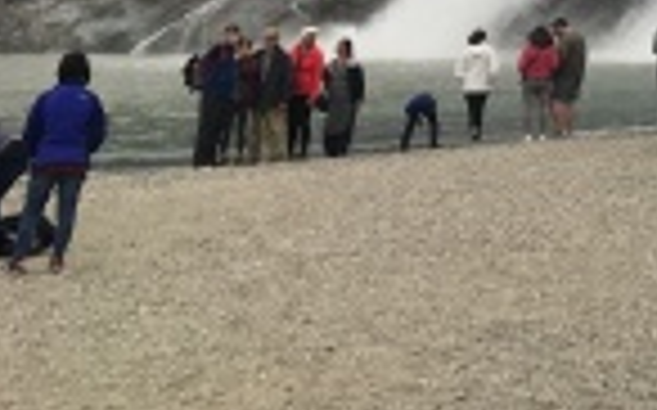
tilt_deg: +10.9
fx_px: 2415
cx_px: 1382
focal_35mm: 135
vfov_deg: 8.9
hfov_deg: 13.1
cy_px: -518
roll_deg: +1.3
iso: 25
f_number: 2.2
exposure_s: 1/1012
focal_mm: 4.15
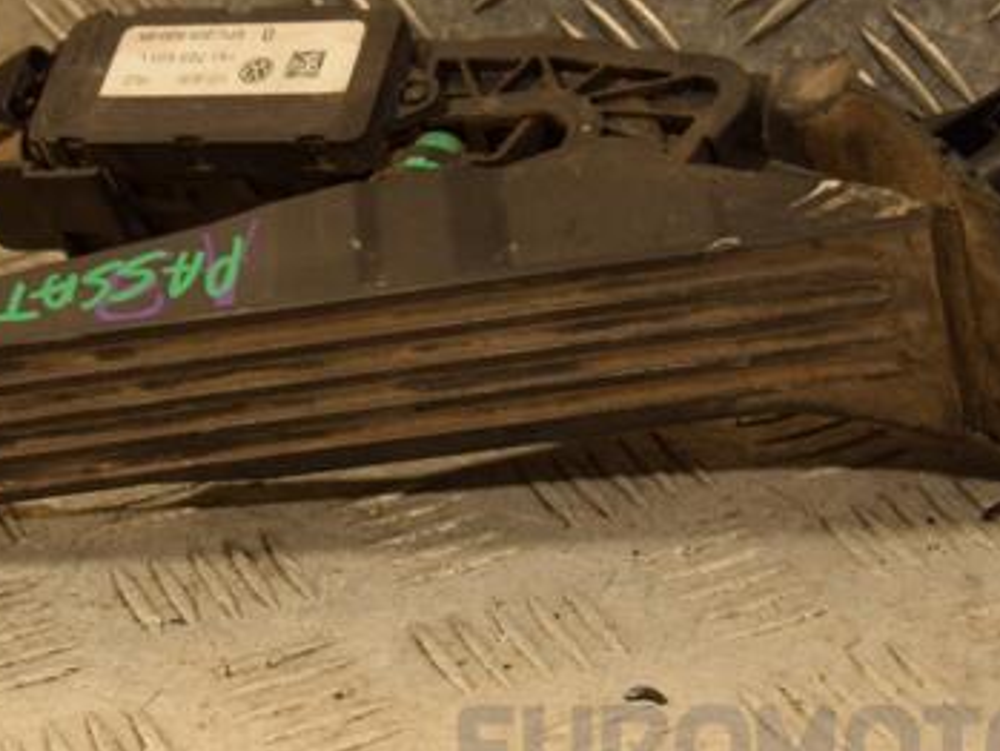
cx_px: 404
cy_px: 367
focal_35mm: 104
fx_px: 3005
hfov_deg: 18.9
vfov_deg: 14.2
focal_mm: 42
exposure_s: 1/160
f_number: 6.3
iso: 800
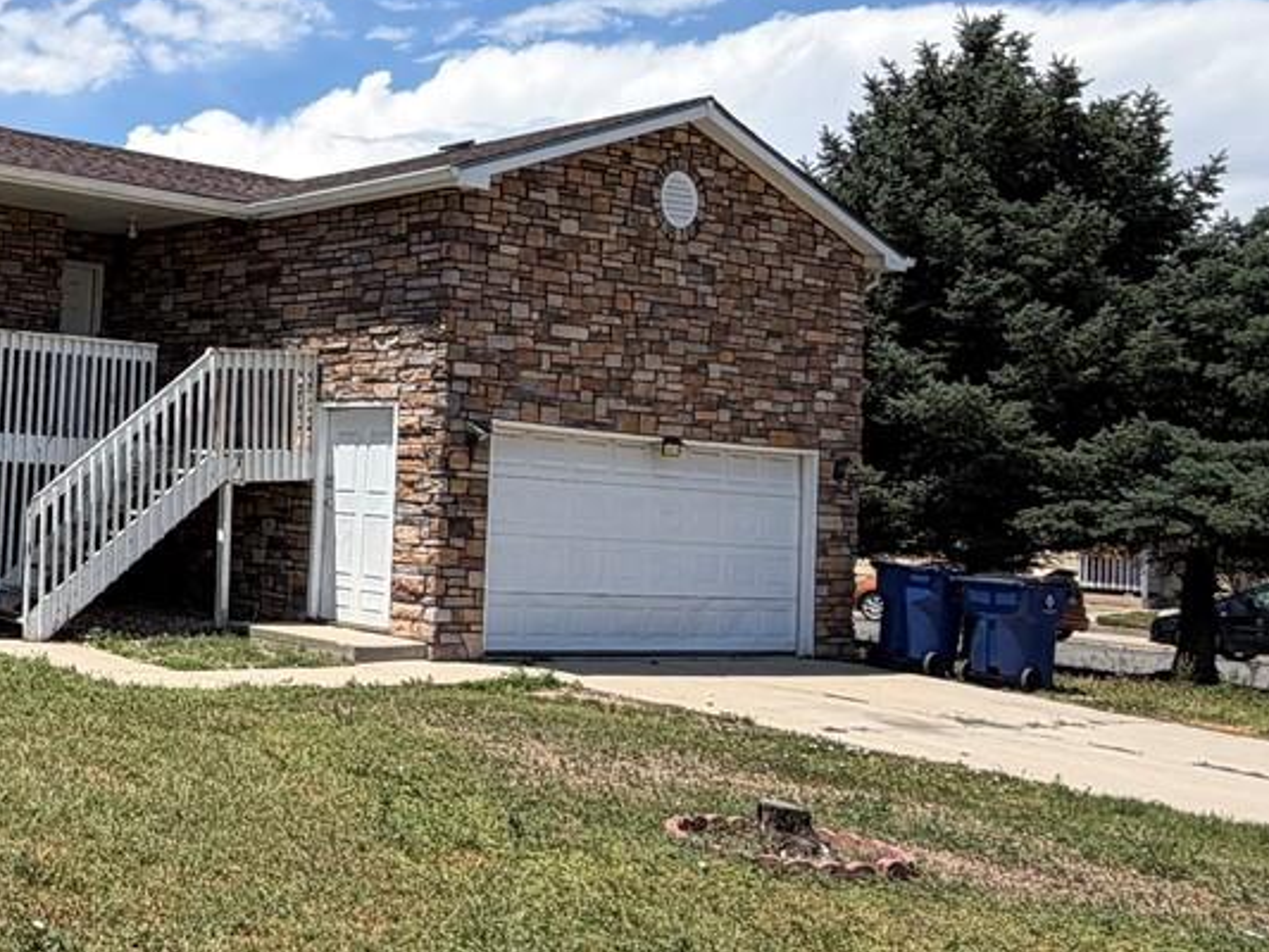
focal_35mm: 42
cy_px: 402
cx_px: -179
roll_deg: -2.3
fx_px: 1540
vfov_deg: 34.3
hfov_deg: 36.6
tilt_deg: +1.9
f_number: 2.2
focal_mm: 2.22
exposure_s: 1/914
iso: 20
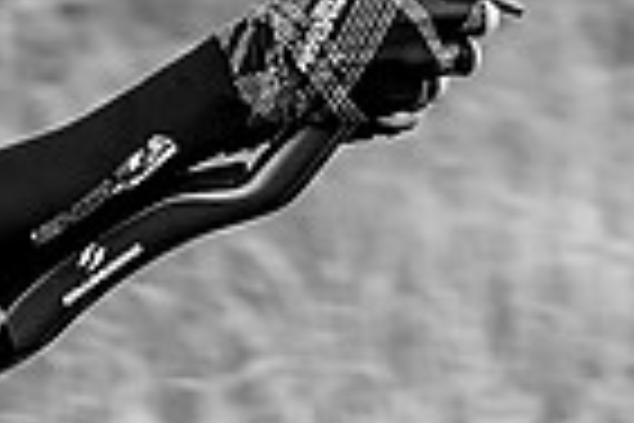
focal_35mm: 2464
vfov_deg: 0.6
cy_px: -159
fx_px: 43390
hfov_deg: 0.8
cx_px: -713
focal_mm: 200
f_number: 4
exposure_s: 1/800
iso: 250
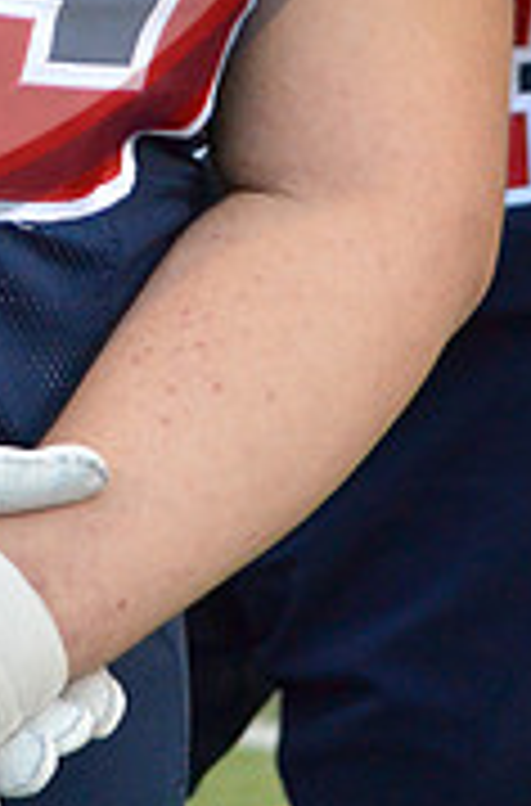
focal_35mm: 302
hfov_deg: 4.5
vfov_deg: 6.8
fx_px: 6734
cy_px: -365
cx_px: -315
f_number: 4.5
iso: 3200
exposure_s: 1/500
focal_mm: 62
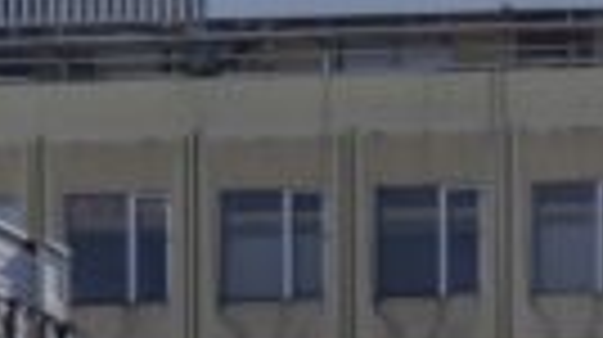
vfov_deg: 4.0
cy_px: 1314
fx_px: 4488
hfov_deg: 6.8
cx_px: 1971
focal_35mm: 281
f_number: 11
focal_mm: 35
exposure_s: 1/200
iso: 100
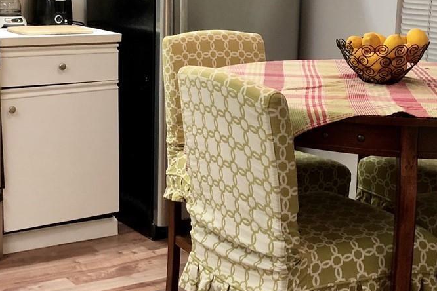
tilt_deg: -8.1
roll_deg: -1.7
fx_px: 850
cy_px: 107
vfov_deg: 19.4
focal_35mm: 70
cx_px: 207
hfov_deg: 28.8
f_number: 1.8
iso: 50
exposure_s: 1/15
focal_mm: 4
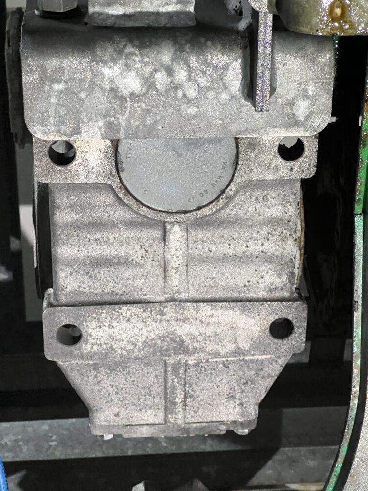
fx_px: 1119
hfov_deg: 18.7
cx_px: 180
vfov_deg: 24.7
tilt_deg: +63.6
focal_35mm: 79
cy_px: 243
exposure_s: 1/50
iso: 800
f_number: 2.8
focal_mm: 9
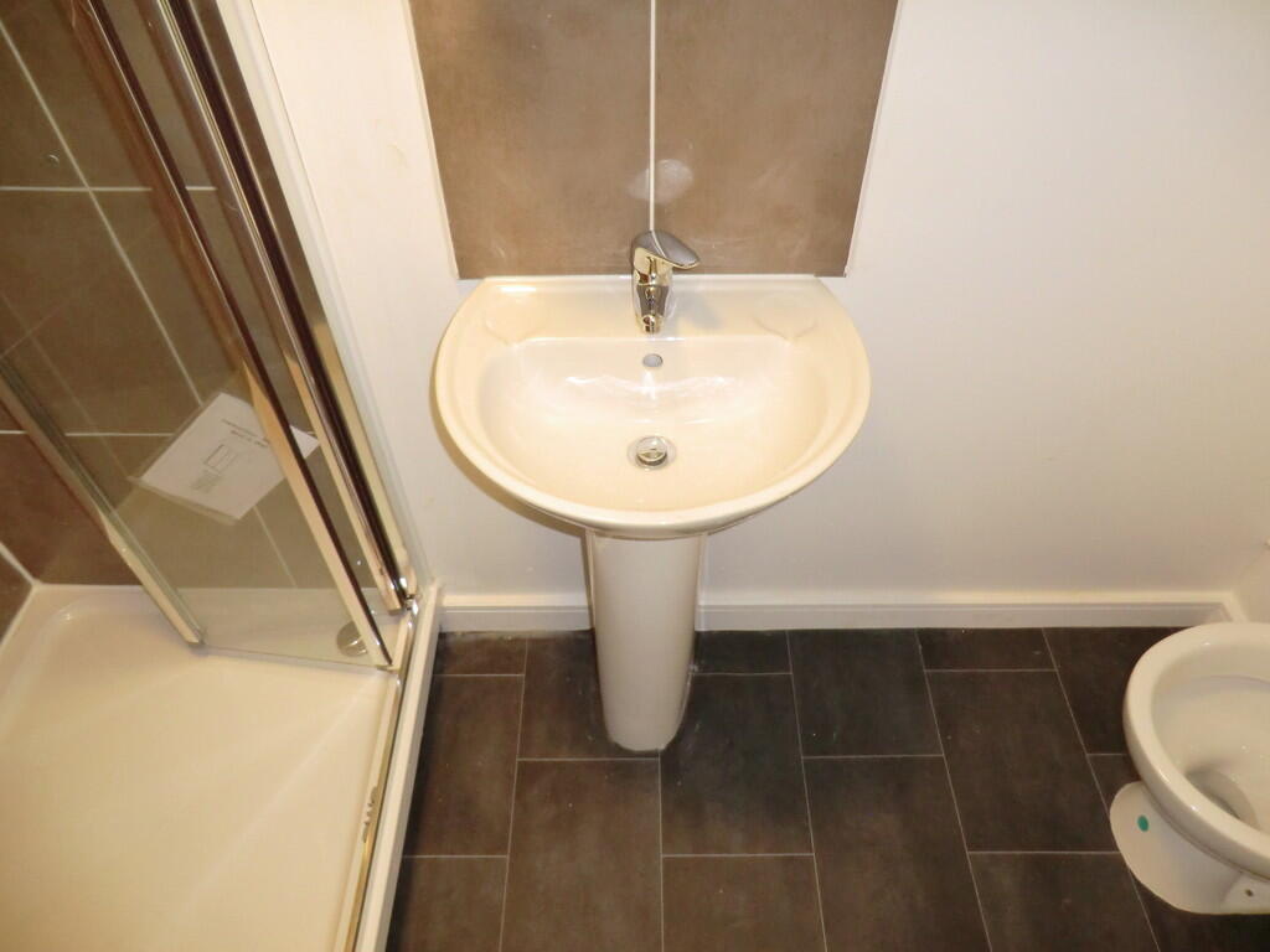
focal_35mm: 24
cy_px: 476
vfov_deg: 56.8
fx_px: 881
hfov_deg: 71.6
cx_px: 635
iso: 400
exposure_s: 1/60
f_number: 3.2
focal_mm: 4.3
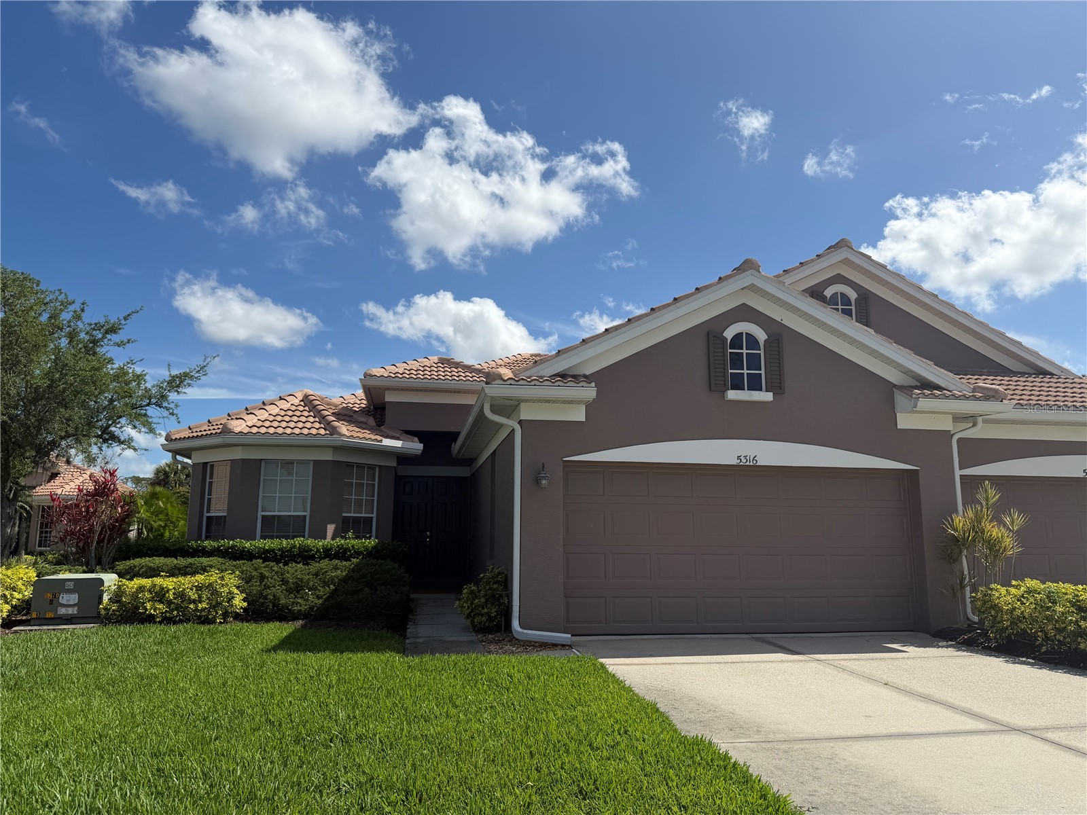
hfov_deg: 71.6
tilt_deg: +9.8
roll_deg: -0.3
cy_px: 408
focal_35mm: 24
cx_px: 544
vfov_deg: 56.8
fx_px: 754
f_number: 1.78
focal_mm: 6.76
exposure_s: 1/7353
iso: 80
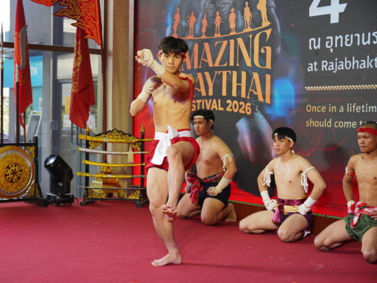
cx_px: 164
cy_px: 142
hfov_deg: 30.2
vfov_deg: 22.9
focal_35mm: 64
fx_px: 697
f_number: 5
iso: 1000
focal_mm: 58
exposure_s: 1/500
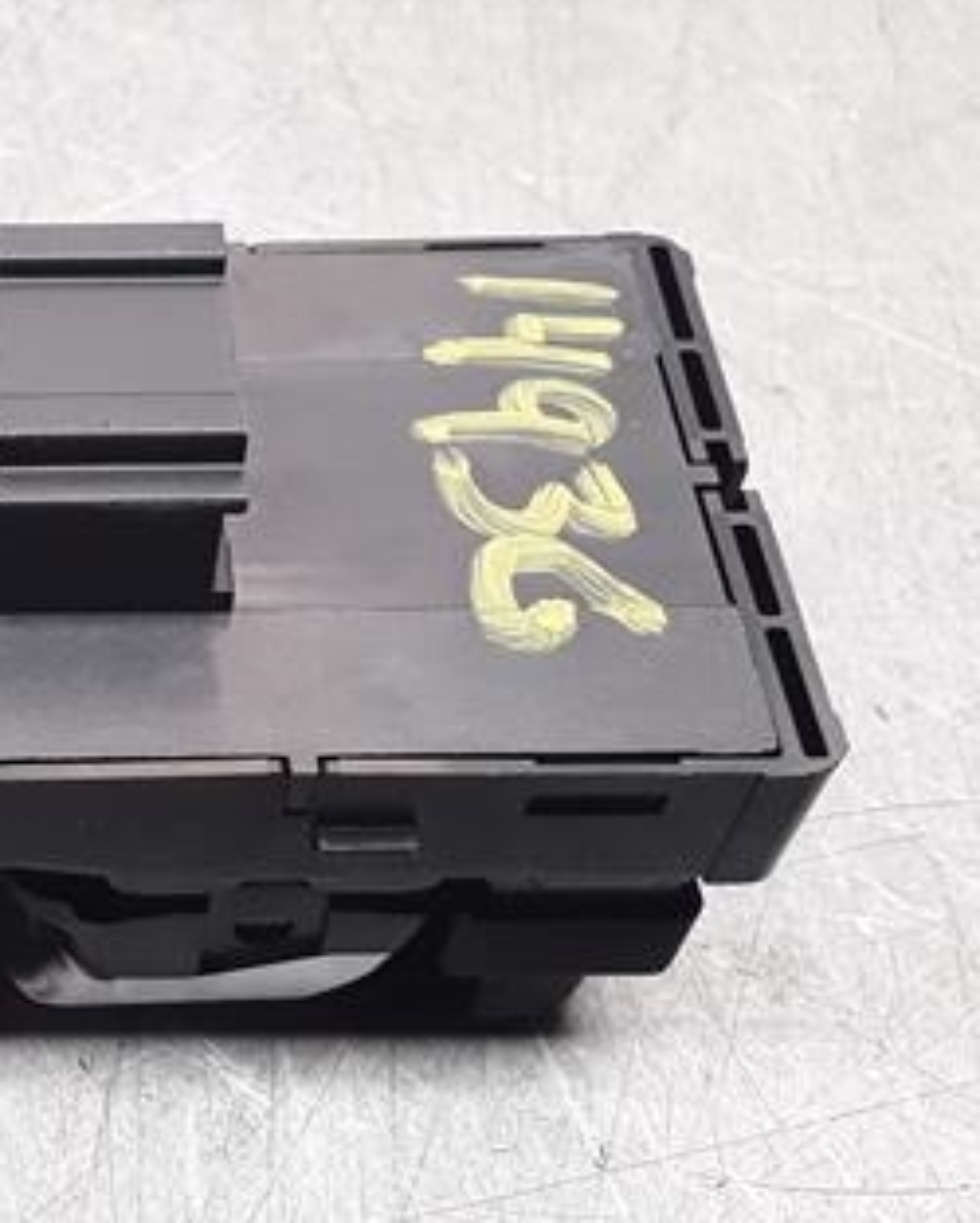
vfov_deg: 33.5
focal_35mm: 56
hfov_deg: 25.7
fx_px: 2028
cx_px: -16
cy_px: 568
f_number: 1.9
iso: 64
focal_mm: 2.91
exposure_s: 1/50
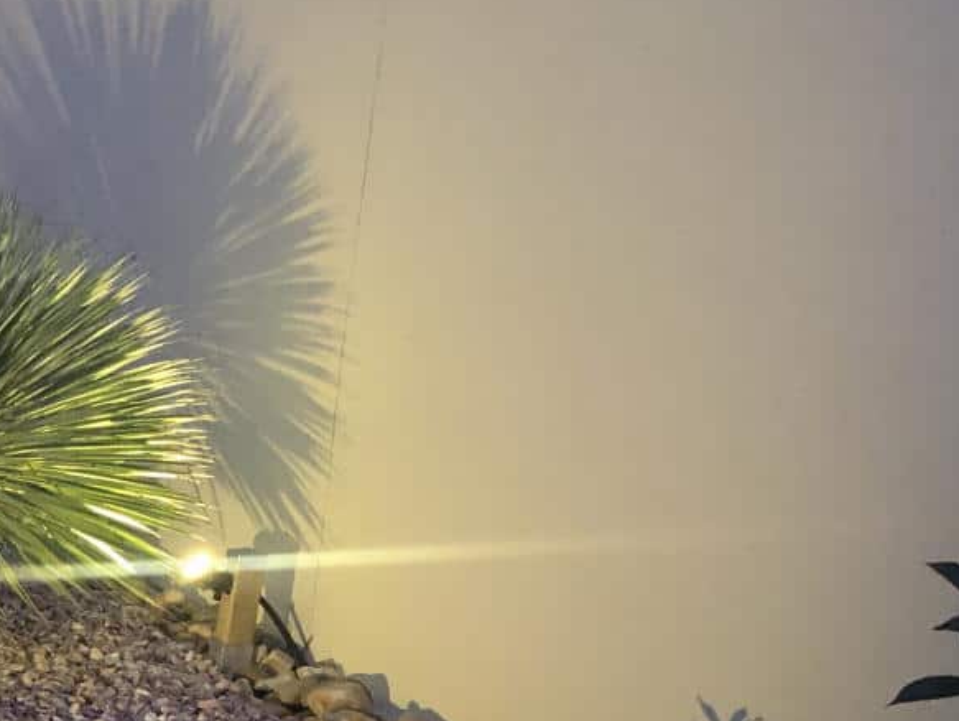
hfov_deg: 25.1
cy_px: 756
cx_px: -90
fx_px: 1996
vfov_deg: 19.7
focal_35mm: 72
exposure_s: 1/7
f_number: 1.8
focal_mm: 3.99
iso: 100
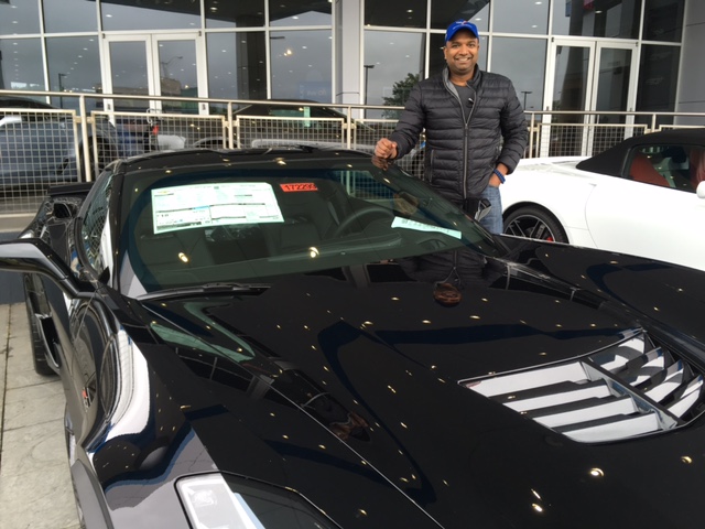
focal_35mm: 29
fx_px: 591
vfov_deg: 48.2
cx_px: 352
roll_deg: -0.8
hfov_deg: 61.7
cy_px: 264
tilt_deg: -10.4
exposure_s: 1/120
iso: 25
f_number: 2.2
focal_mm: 4.15
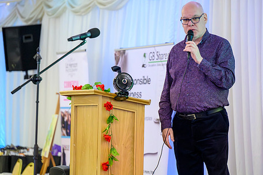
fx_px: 1307
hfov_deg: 11.5
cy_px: 72
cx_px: 153
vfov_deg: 7.7
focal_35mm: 179
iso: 12800
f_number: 2.8
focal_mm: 140
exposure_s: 1/200
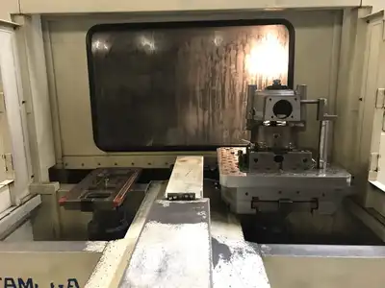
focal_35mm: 28
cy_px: 144
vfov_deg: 49.7
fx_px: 311
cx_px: 192
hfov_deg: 63.4
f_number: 1.8
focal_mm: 4
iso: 100
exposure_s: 1/15
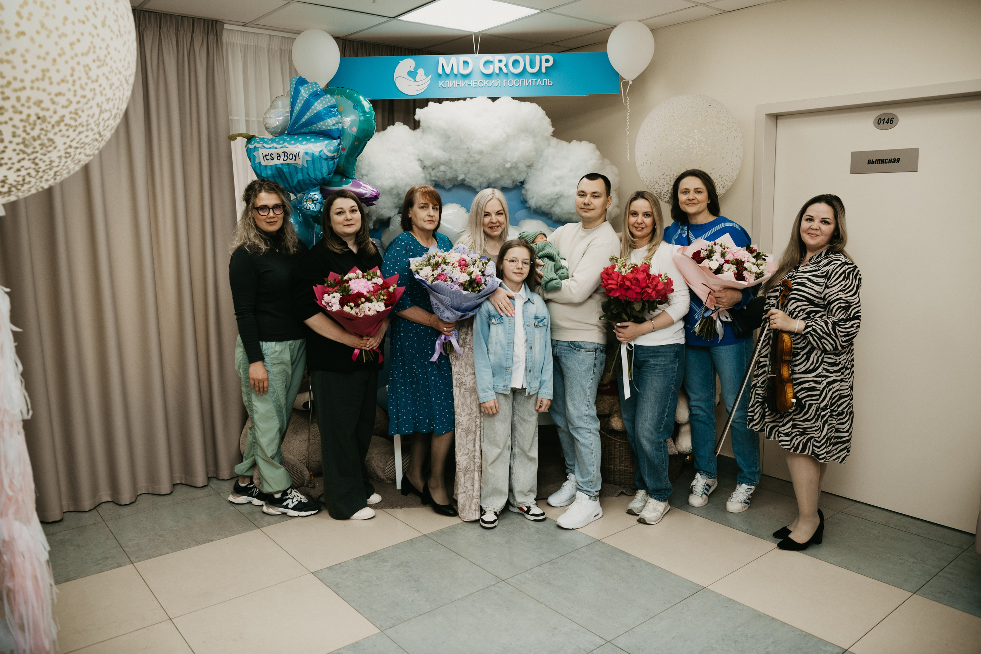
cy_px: 327
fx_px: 736
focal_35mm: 27
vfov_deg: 47.9
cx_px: 490
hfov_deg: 67.4
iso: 200
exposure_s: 1/160
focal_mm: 27
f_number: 4
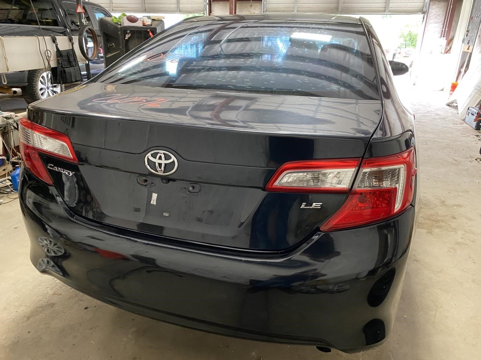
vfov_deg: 53.1
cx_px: 240
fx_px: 361
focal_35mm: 26
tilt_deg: -22.2
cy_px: 180
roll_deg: -1.6
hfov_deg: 67.3
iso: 400
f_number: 1.8
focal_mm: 4.25
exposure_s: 1/60
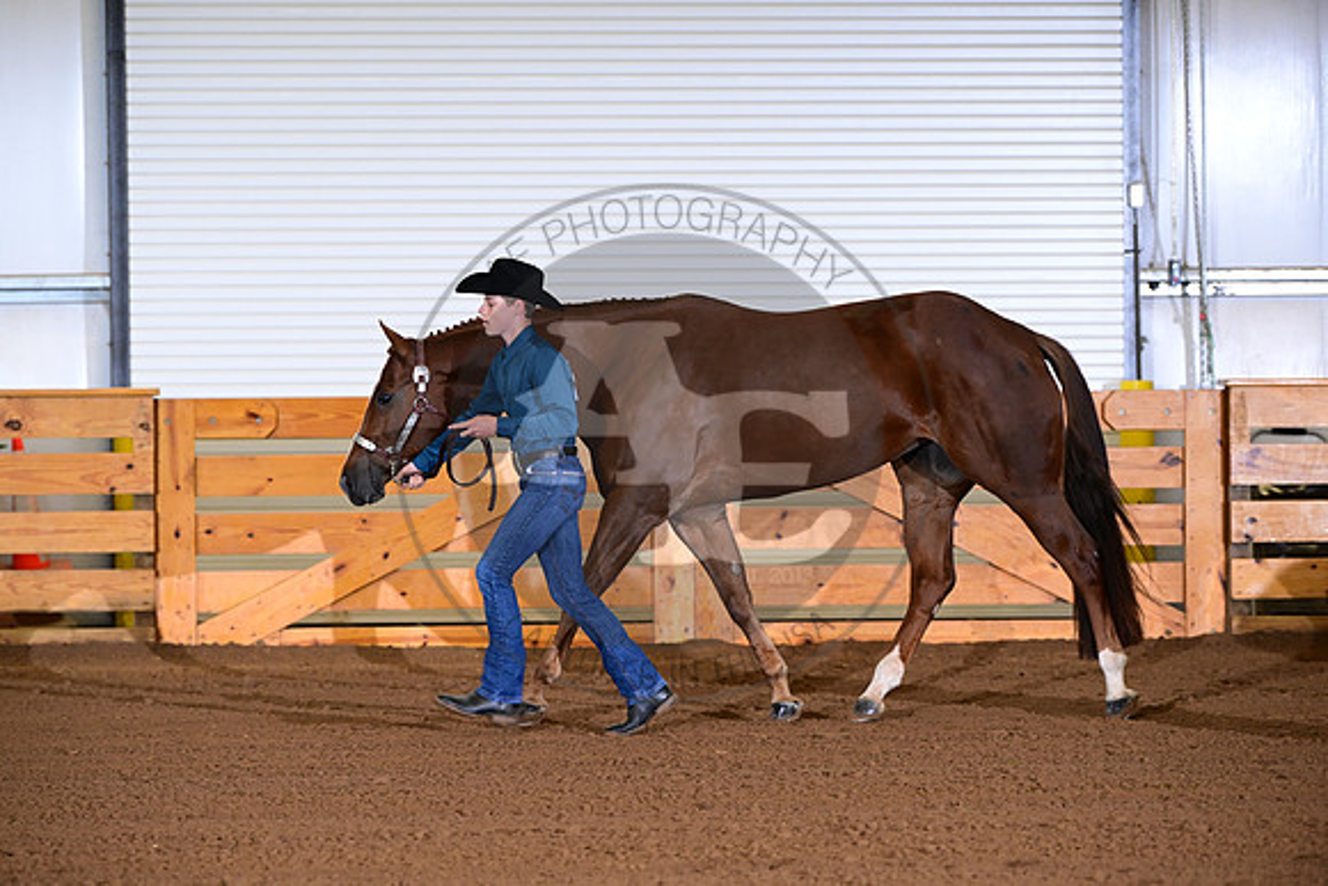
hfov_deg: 10.3
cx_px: 664
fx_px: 7379
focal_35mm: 200
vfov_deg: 6.9
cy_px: 443
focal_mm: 200
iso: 2000
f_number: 4.5
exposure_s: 1/200
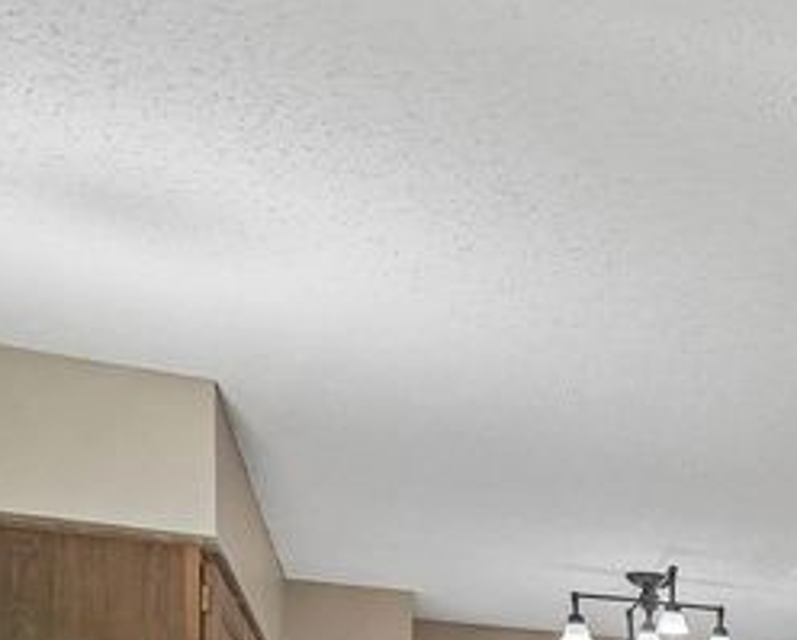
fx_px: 1464
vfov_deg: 21.1
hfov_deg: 21.0
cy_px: 939
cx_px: 1427
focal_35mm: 62
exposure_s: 1/2
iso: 400
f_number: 6.3
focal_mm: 16
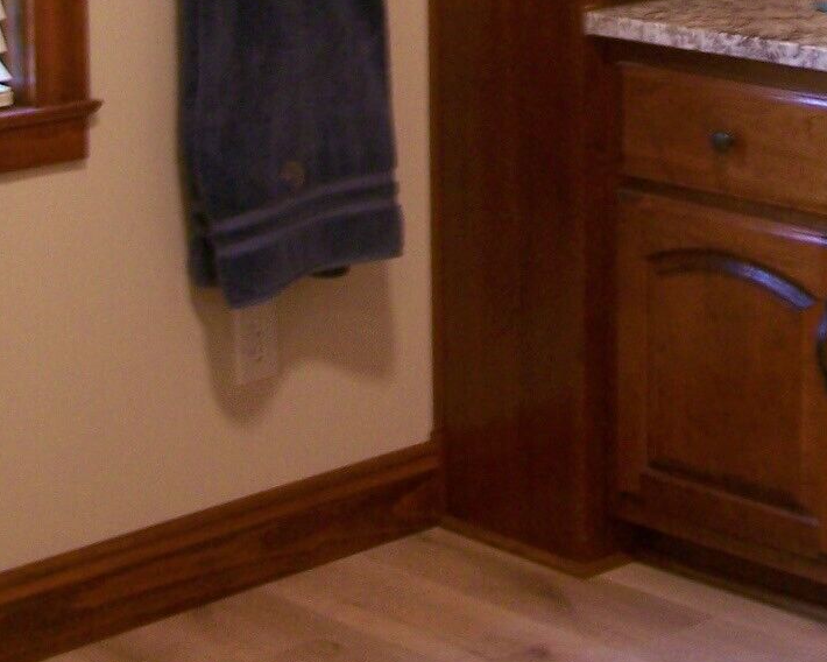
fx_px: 2619
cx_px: 687
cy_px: -179
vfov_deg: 13.9
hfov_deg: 17.8
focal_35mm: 107
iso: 160
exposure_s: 1/8
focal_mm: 6.3
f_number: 2.8
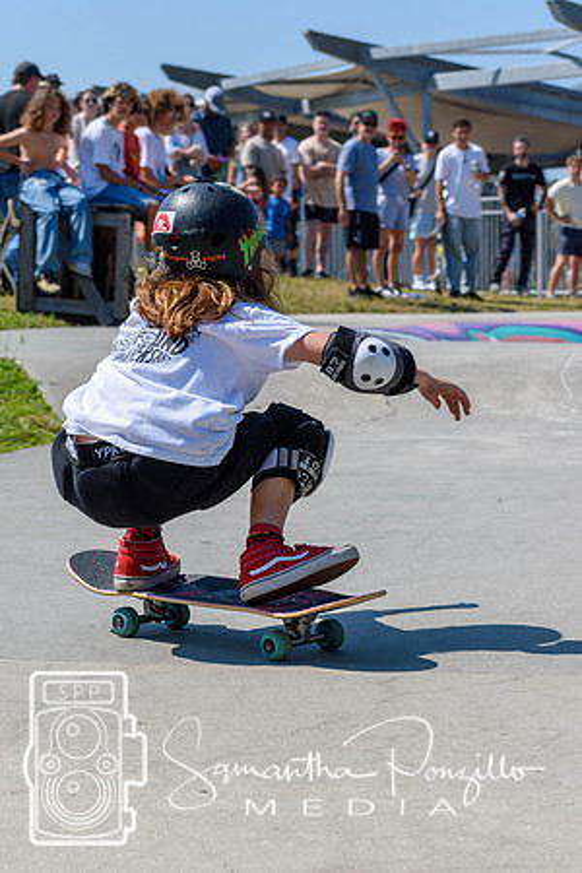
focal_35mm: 105
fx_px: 2546
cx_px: 291
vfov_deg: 19.5
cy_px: 436
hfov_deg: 13.0
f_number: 7.1
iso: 200
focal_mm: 70
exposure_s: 1/800
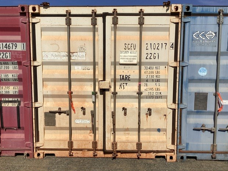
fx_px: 211
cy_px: 84
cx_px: 111
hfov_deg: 56.8
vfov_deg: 44.2
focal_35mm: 32
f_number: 2.4
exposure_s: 1/3891
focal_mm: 3.3
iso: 25
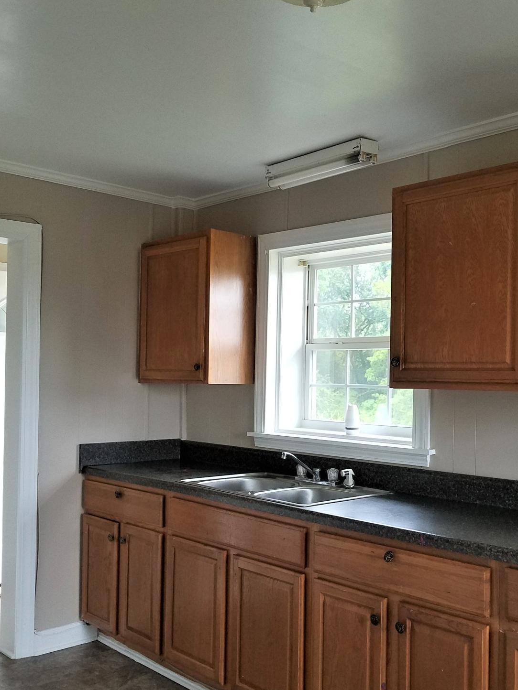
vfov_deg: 51.3
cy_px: 368
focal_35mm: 36
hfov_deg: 39.4
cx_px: 328
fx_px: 718
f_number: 1.7
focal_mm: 4.2
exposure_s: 1/60
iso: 100
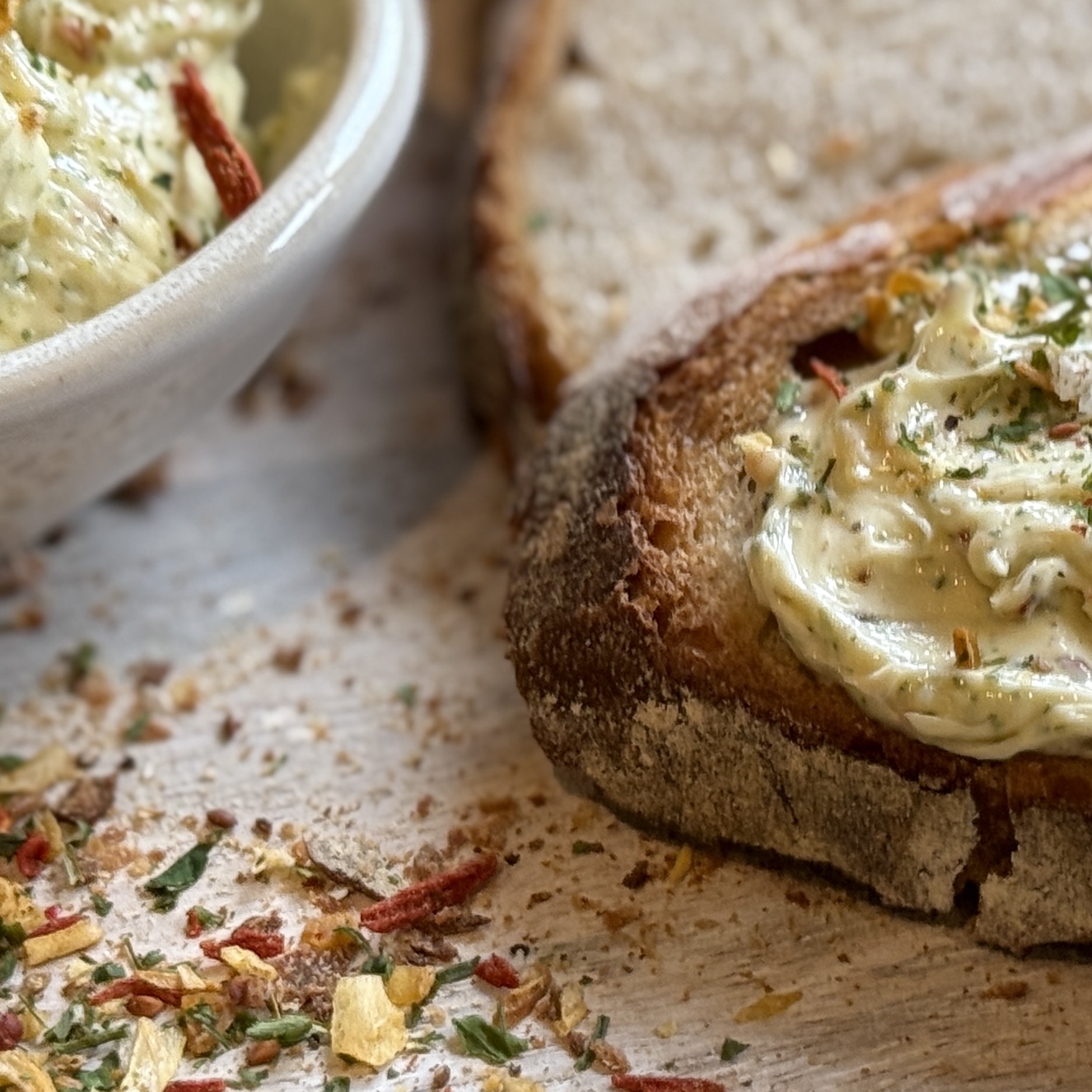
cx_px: 730
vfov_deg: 13.4
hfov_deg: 13.5
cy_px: 153
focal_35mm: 129
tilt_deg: -35.4
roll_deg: +2.3
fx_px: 4604
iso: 64
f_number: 1.78
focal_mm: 6.76
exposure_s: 1/50
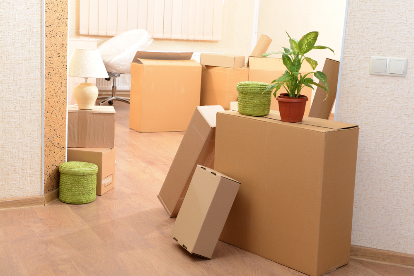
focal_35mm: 52
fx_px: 598
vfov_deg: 26.0
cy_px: 138
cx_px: 207
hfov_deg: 38.2
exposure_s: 1/160
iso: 200
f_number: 6.3
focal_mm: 52
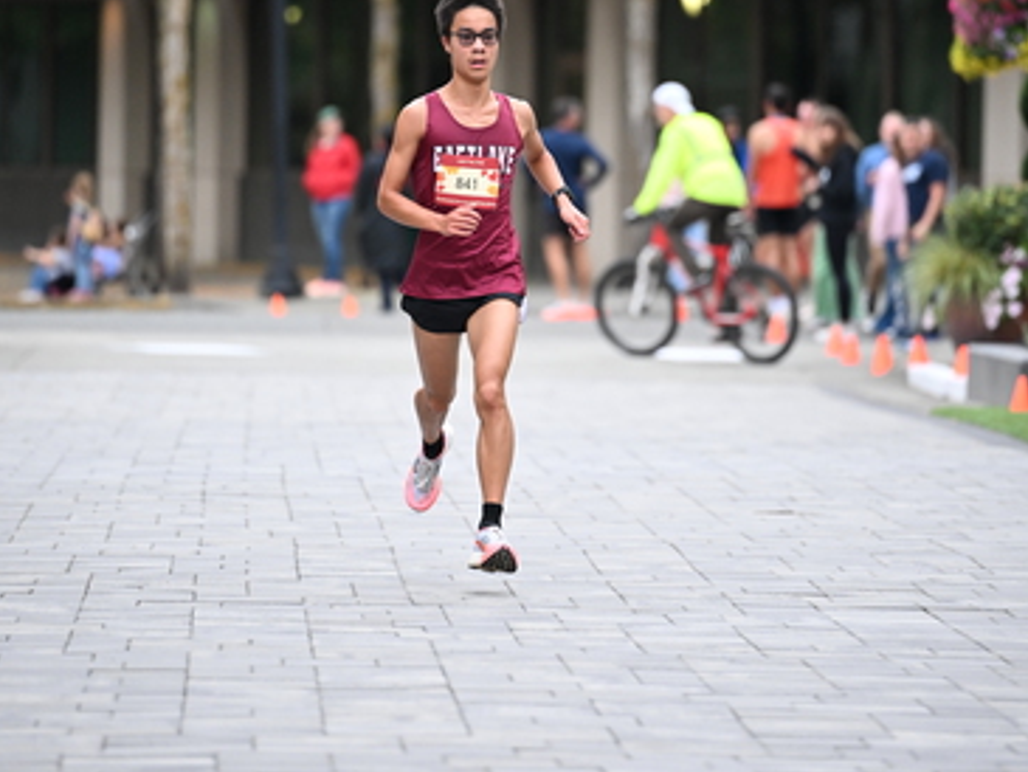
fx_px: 8615
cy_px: 197
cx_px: 514
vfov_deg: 5.1
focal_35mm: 290
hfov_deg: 6.8
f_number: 2.8
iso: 1600
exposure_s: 1/800
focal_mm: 200
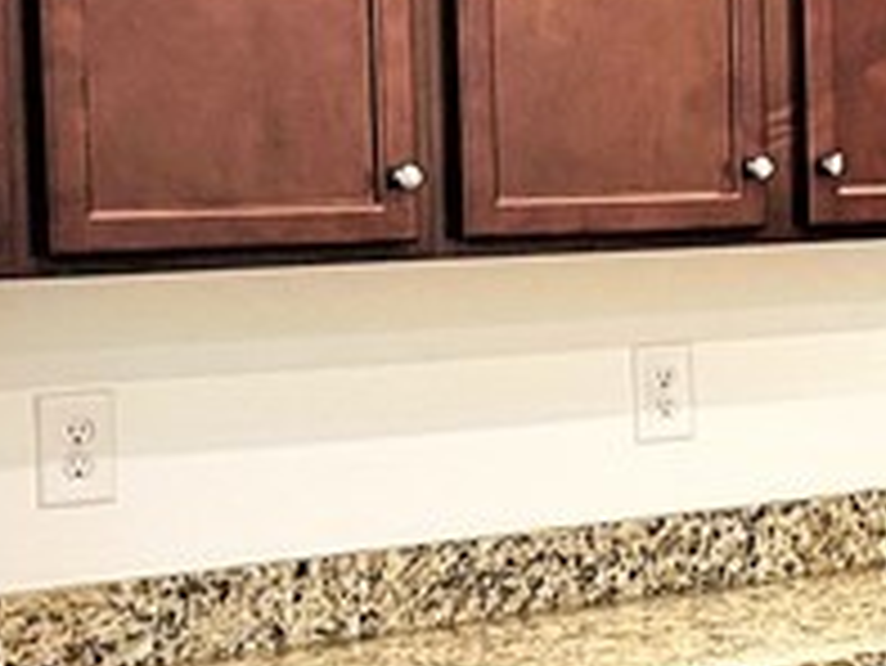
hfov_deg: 11.9
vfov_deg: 11.0
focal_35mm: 135
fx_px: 3457
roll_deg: -0.6
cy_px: 292
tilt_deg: -5.2
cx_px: 2114
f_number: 1.6
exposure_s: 1/60
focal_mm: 5.1
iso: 125
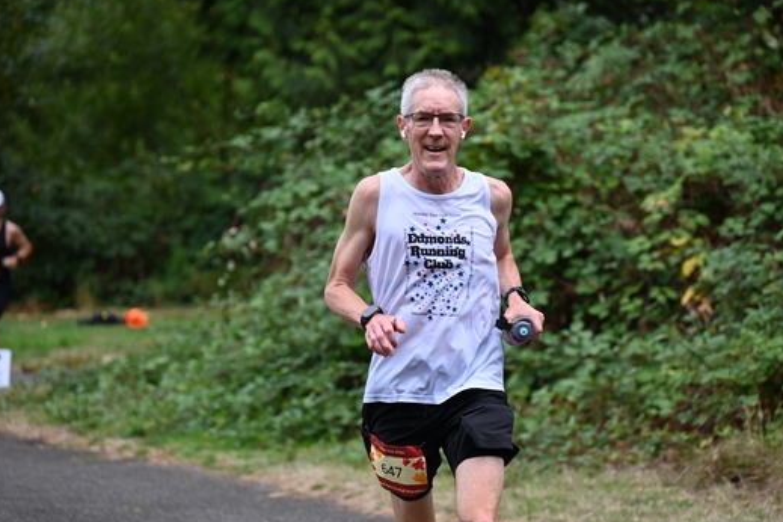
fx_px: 4611
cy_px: 260
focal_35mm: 212
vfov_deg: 6.5
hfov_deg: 9.7
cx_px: 407
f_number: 6.3
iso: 500
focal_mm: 200
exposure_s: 1/250
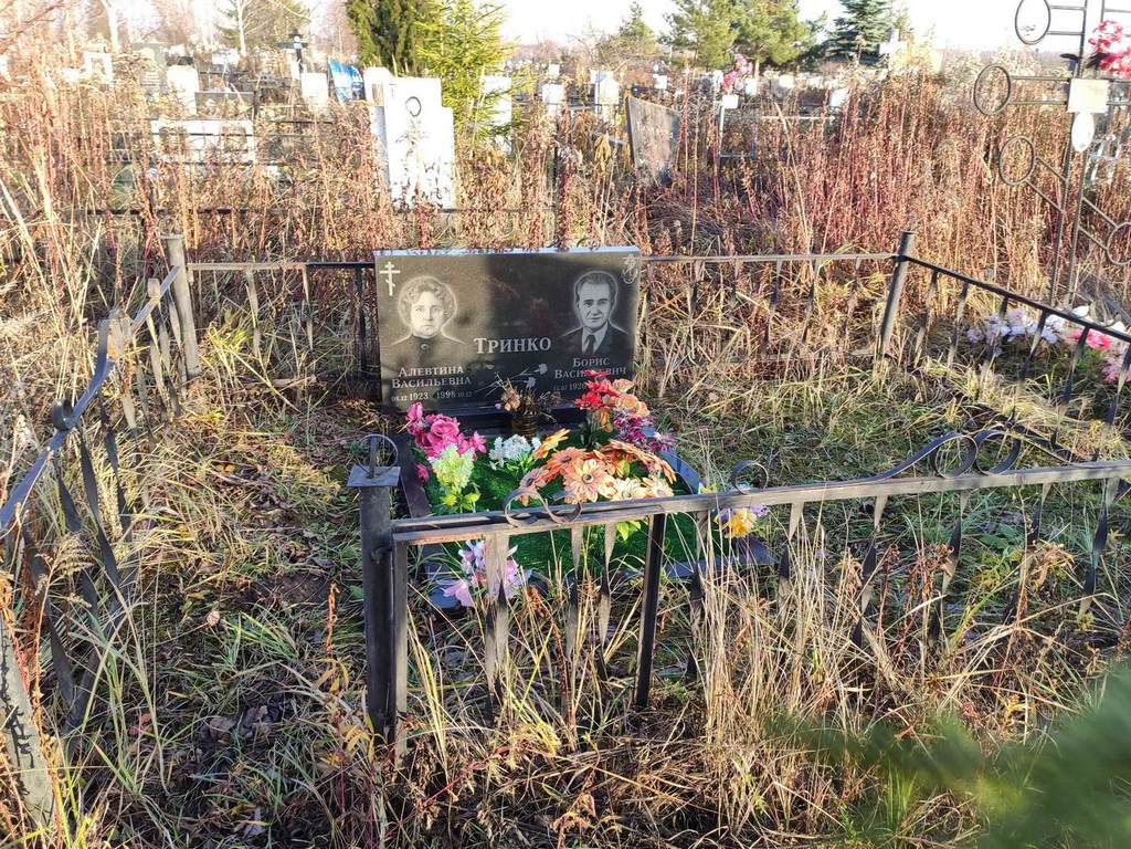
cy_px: 424
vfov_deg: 53.1
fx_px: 849
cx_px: 566
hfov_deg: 67.3
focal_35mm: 26
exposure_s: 1/150
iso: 112
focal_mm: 4.77
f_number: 1.75
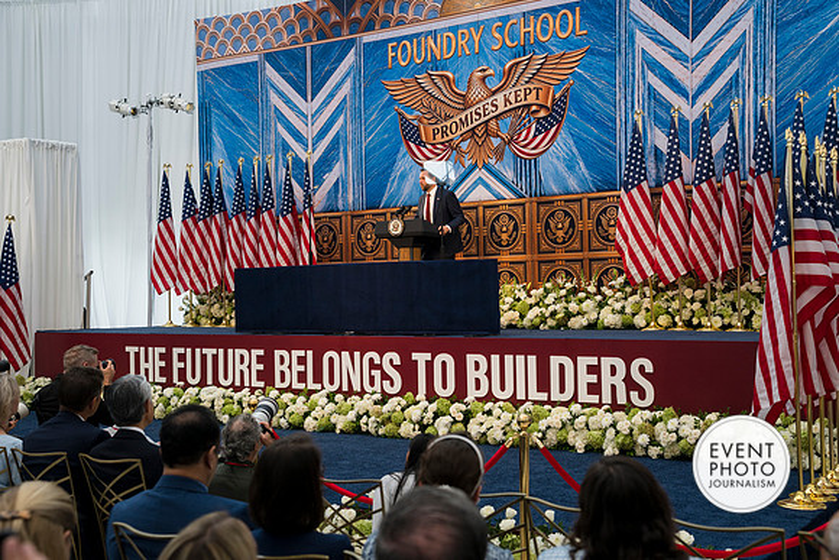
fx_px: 979
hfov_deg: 46.4
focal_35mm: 42
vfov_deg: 31.9
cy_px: 280
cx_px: 420
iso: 280
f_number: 4
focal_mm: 42
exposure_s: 1/160
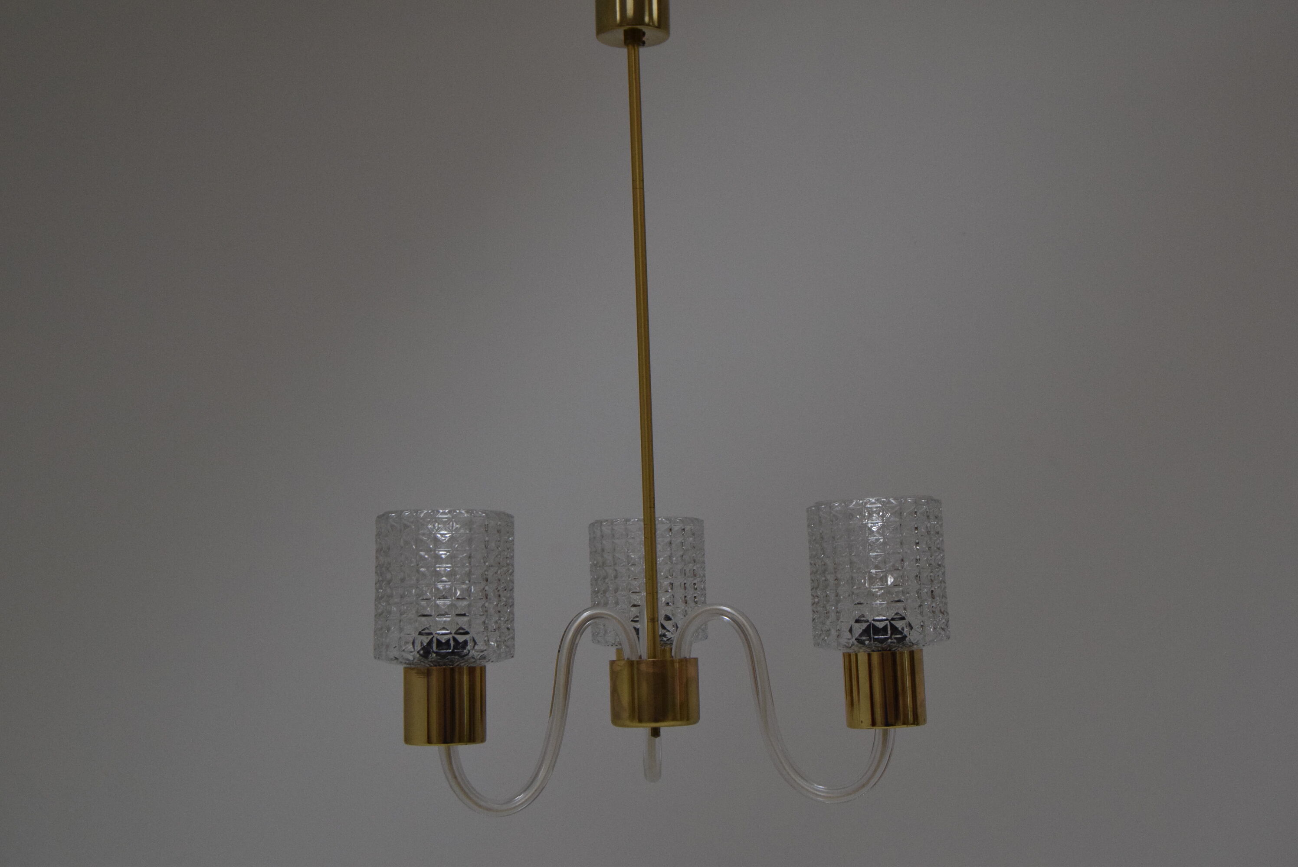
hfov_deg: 37.8
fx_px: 1894
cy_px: 434
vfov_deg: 25.8
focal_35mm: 52
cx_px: 649
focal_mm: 35
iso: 1600
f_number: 8
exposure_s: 1/250
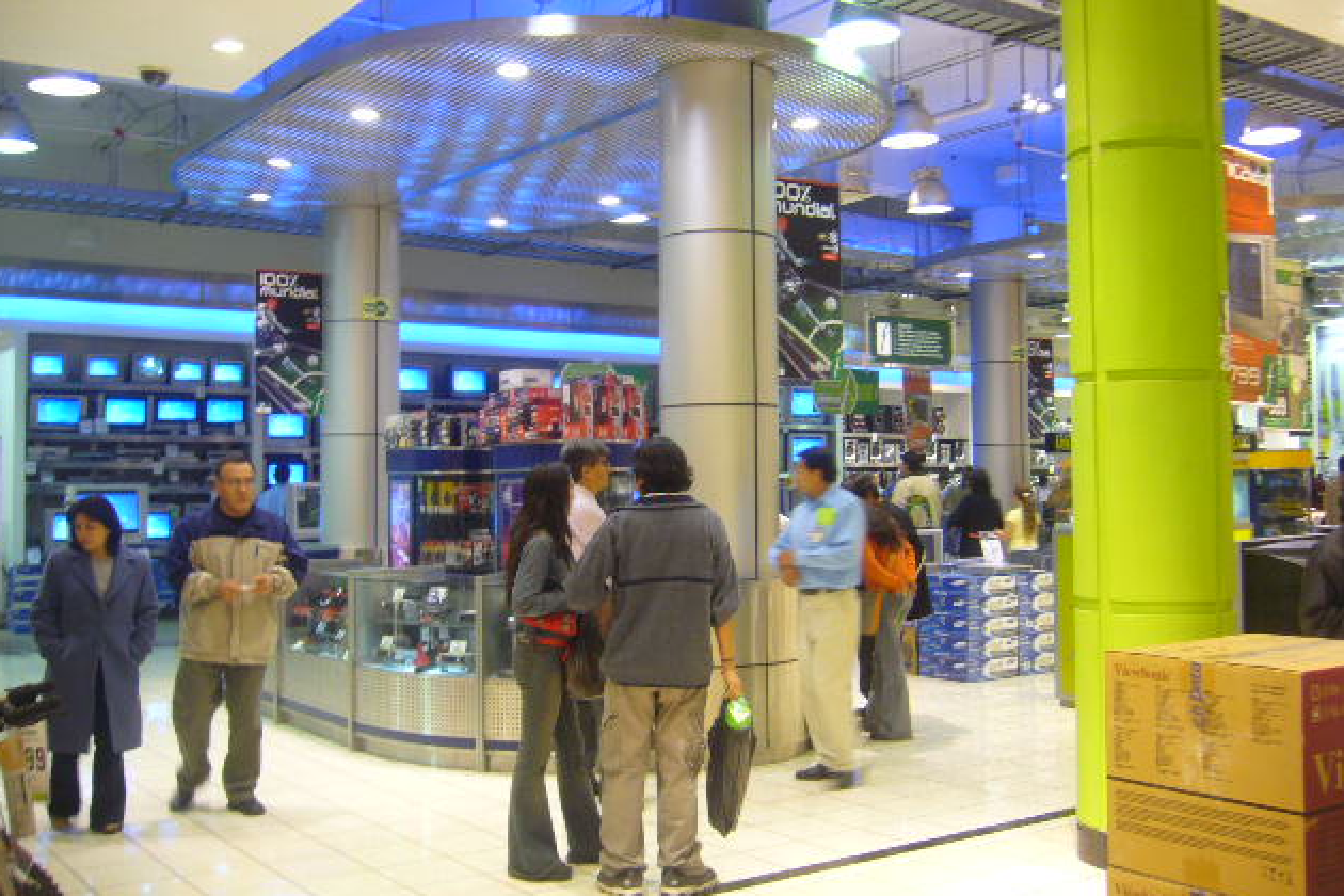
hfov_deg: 51.9
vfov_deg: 35.9
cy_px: 405
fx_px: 1381
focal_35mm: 37
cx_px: 670
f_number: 2.8
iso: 100
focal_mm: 5.8
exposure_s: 1/13
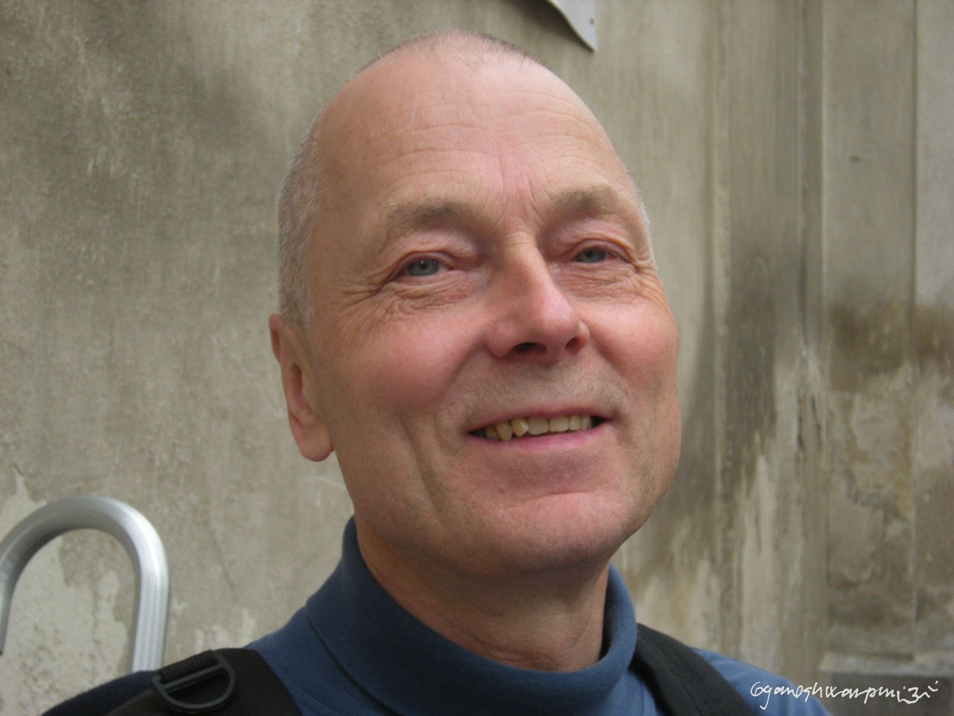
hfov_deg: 25.0
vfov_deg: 18.9
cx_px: 477
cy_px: 358
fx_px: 2150
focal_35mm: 78
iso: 181
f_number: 4.8
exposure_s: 1/140
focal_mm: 13
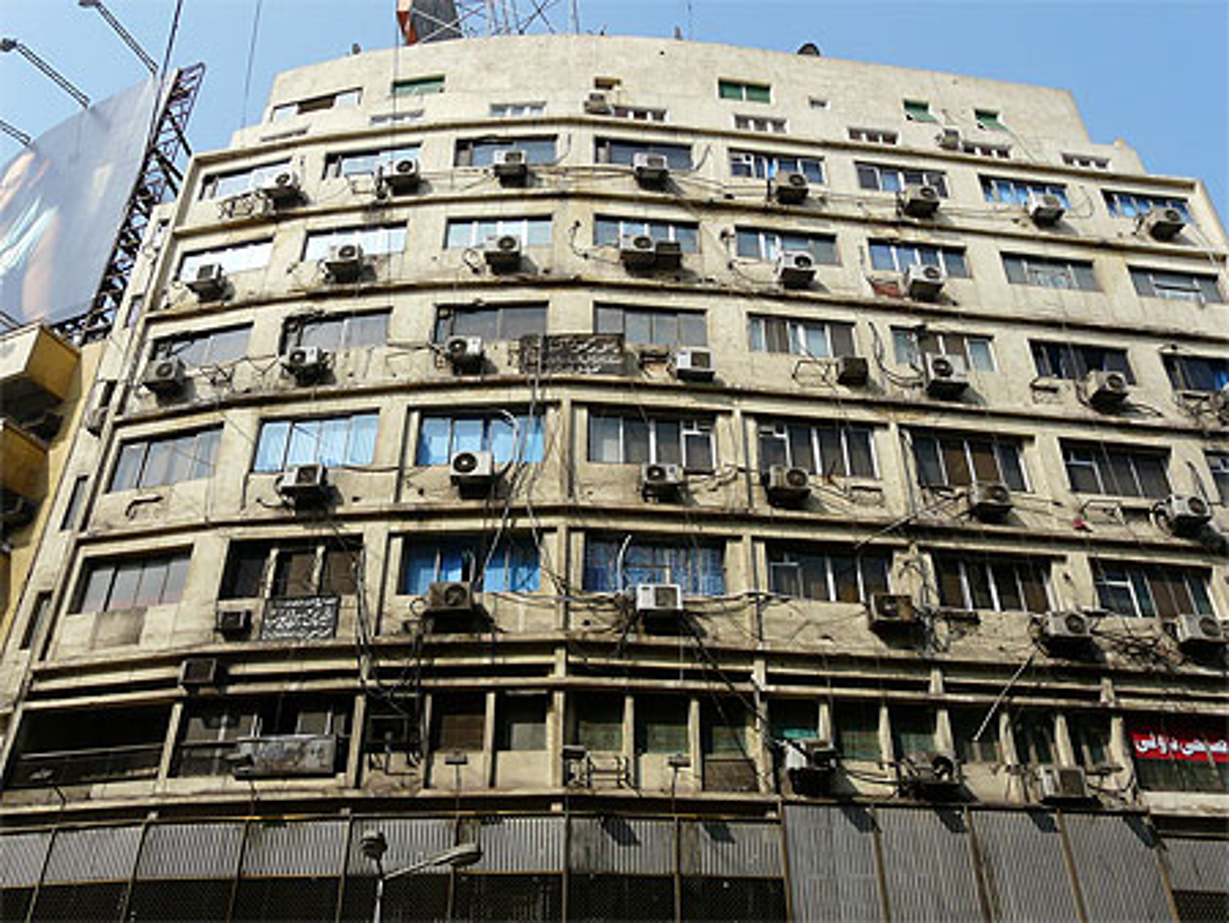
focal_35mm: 29
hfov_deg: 61.6
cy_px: 462
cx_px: 614
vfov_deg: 48.3
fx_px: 1030
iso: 100
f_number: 5.6
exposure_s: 1/400
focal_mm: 4.8
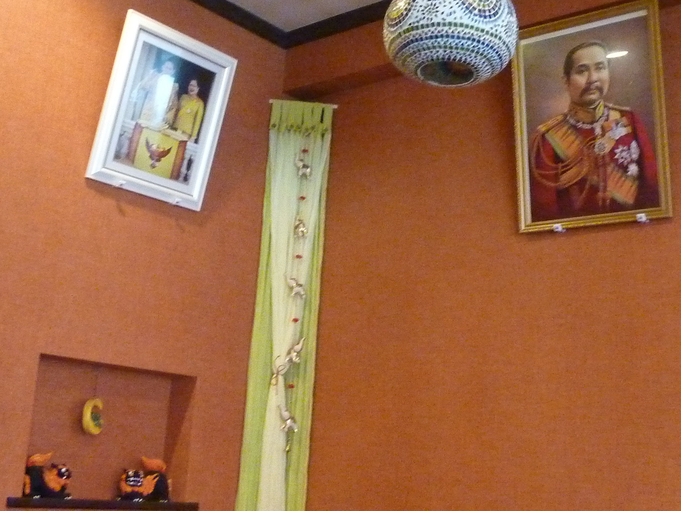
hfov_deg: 39.7
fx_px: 944
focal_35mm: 48
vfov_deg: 30.3
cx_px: 340
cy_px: 256
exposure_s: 1/15
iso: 800
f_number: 3.3
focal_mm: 4.4
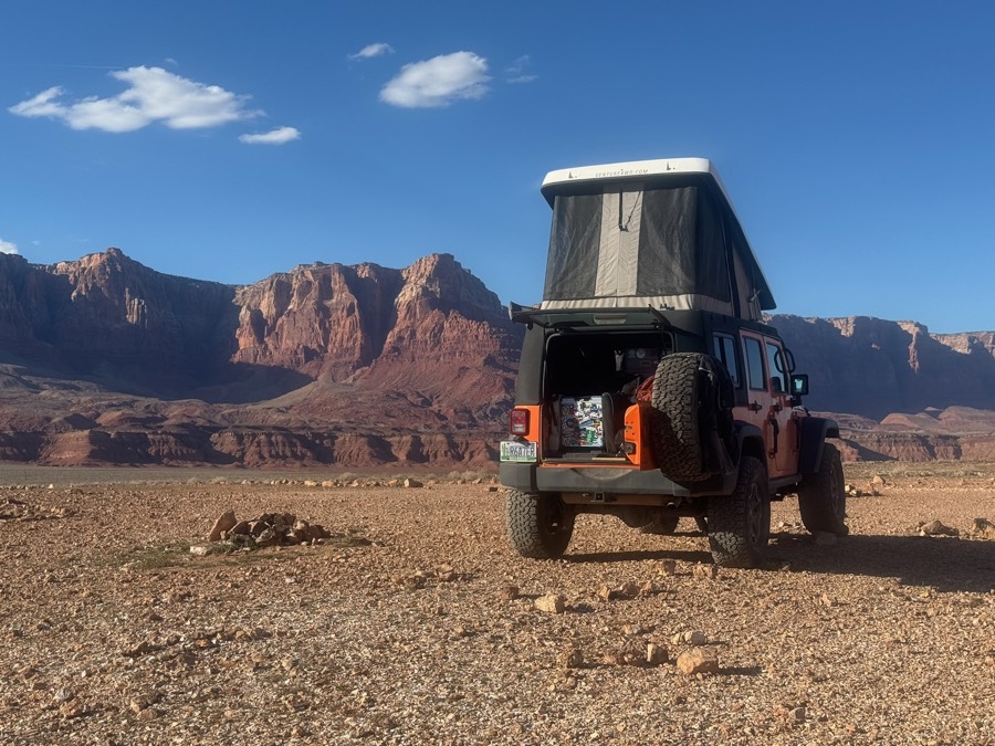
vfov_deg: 30.3
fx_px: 1380
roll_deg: +0.1
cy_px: 373
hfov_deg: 39.7
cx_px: 498
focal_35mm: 48
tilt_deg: +1.9
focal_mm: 6.76
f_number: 1.78
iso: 64
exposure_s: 1/4310
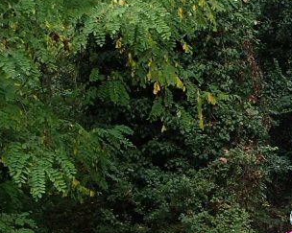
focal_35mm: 107
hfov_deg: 16.4
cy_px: 216
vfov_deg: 14.2
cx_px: 438
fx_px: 924
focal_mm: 4.5
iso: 100
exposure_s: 1/250
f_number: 2.8
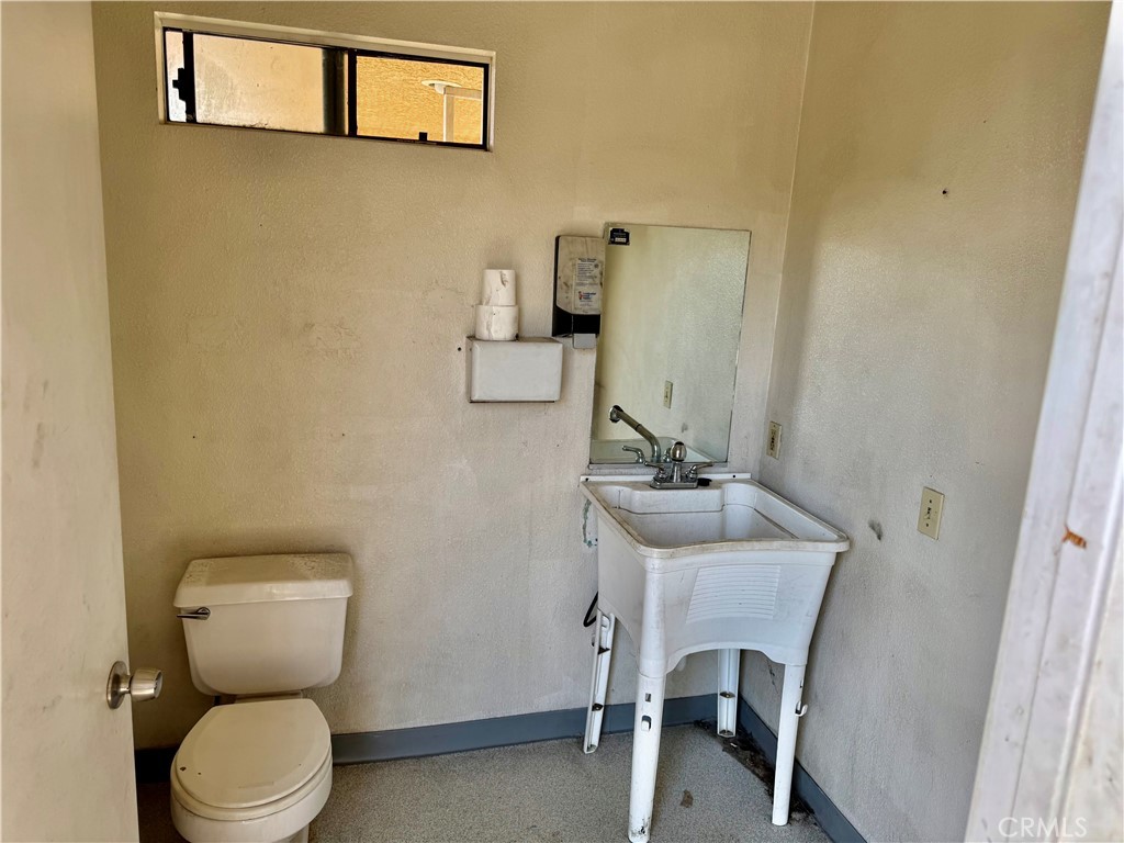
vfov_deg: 56.8
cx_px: 562
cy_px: 422
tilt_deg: -9.2
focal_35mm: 24
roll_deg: -1.4
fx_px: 779
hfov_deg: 71.6
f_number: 1.78
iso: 64
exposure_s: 1/175
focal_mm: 6.76
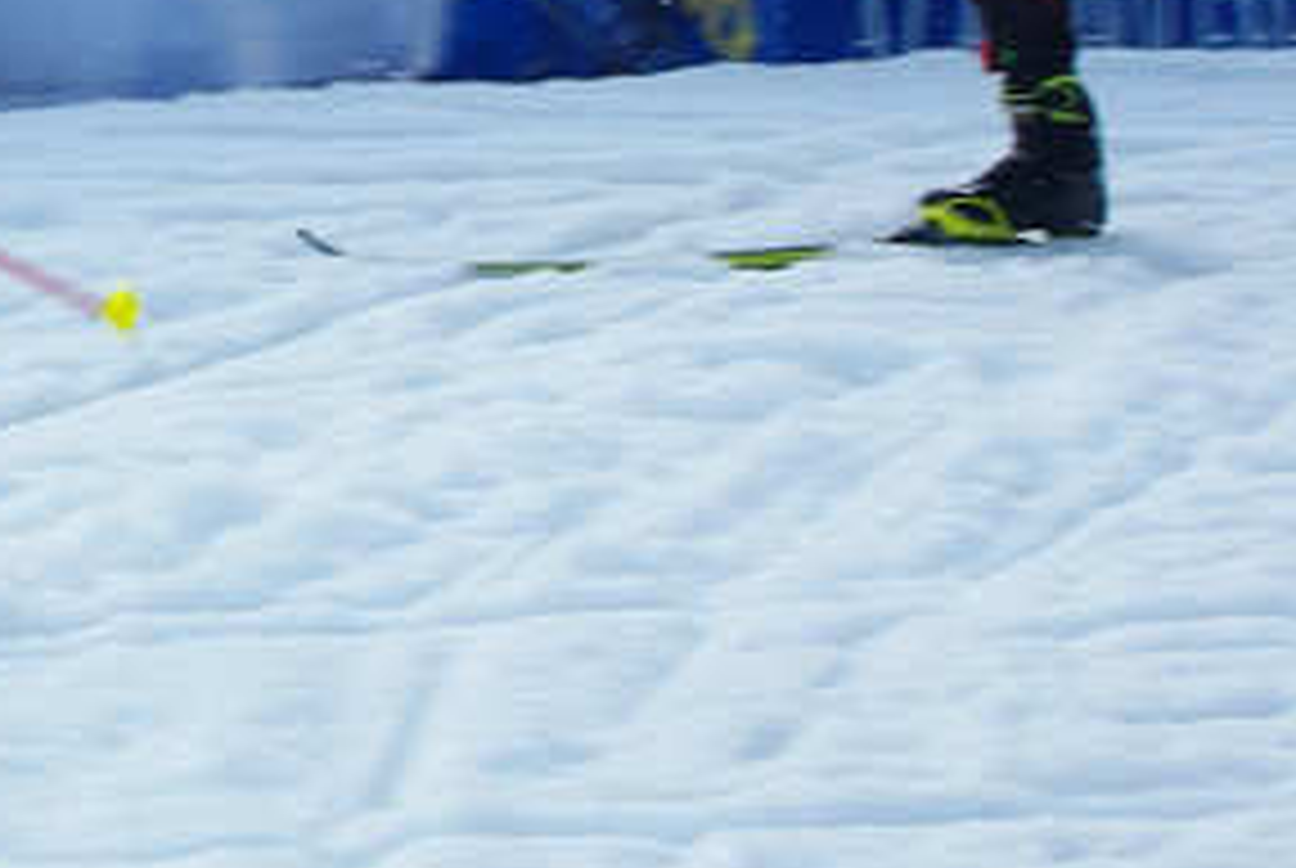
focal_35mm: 267
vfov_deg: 5.1
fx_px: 9627
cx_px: -1575
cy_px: -515
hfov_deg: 7.3
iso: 200
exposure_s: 1/250
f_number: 6.7
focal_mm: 40
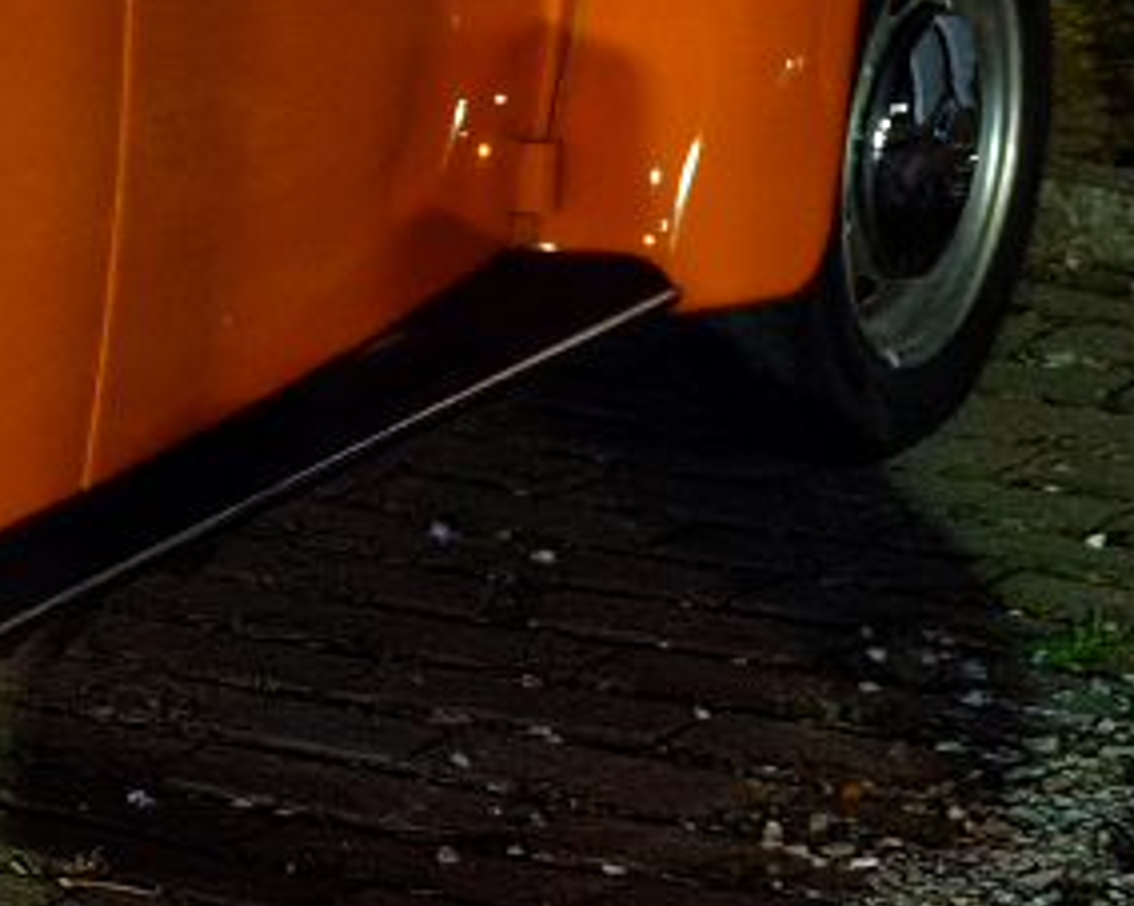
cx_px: -707
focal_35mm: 202
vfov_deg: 7.6
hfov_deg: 9.2
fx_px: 6777
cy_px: -48
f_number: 4.5
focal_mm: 34
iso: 6400
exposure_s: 1/20
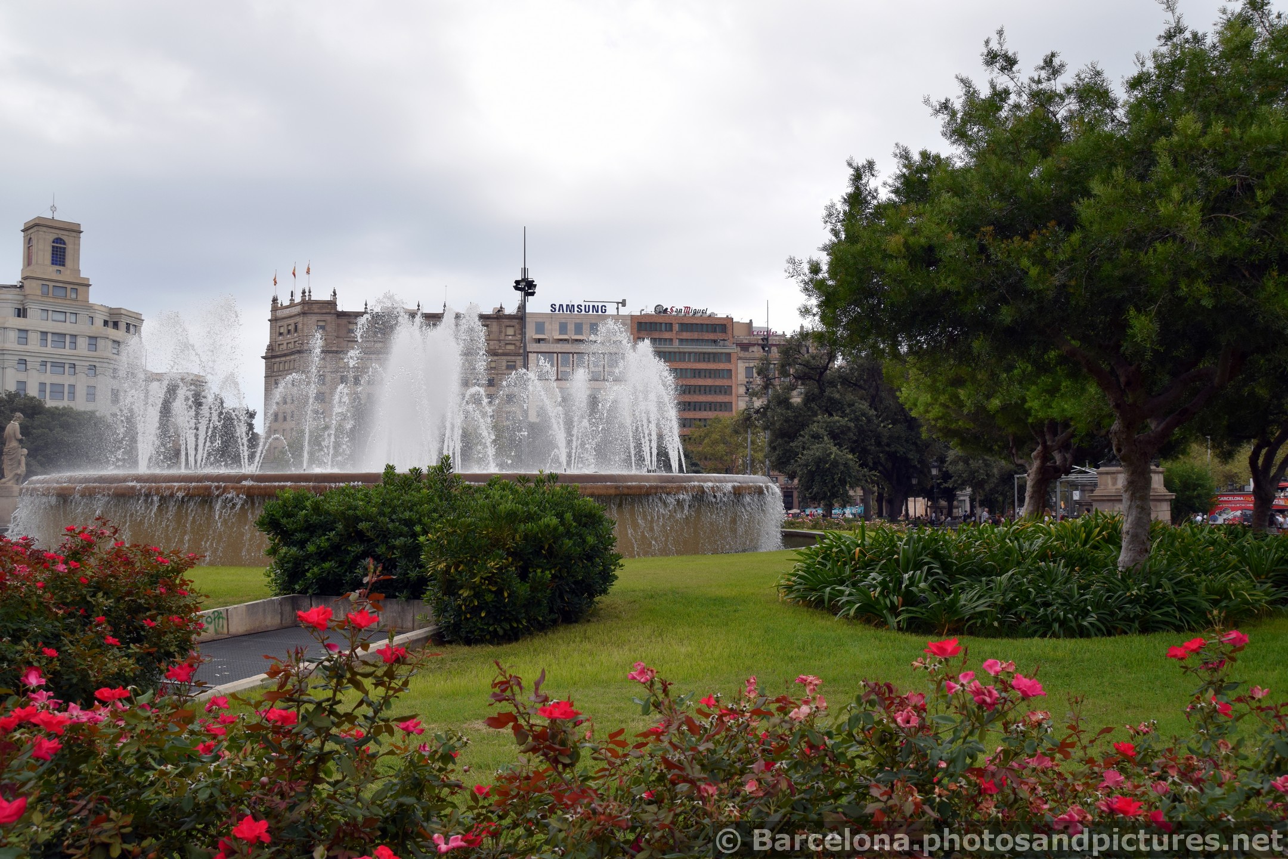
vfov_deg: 47.9
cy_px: 430
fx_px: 966
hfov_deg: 67.4
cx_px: 644
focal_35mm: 27
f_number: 9
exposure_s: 1/320
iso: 200
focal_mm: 18
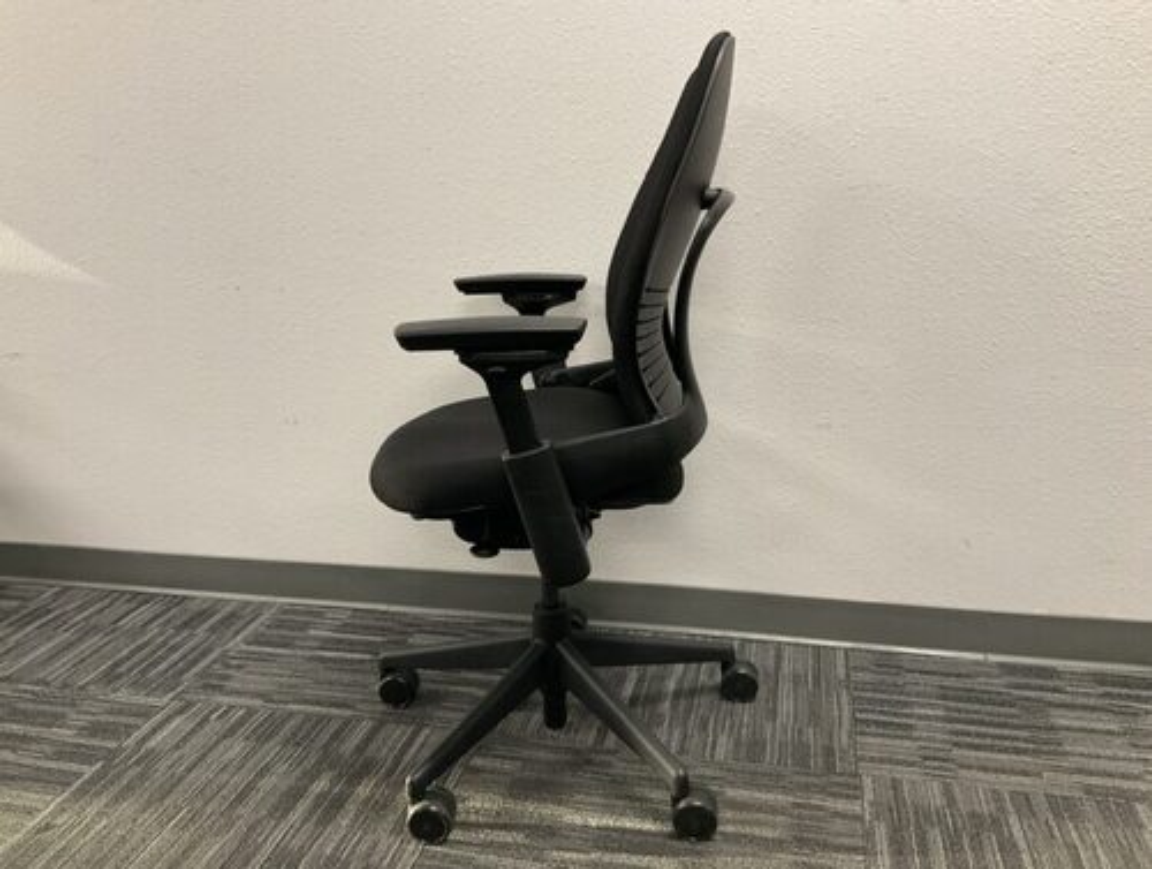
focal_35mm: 29
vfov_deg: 48.4
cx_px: 576
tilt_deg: -15.8
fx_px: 967
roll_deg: +1.6
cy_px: 434
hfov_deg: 61.6
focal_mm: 3
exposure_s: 1/60
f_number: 1.8
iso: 160
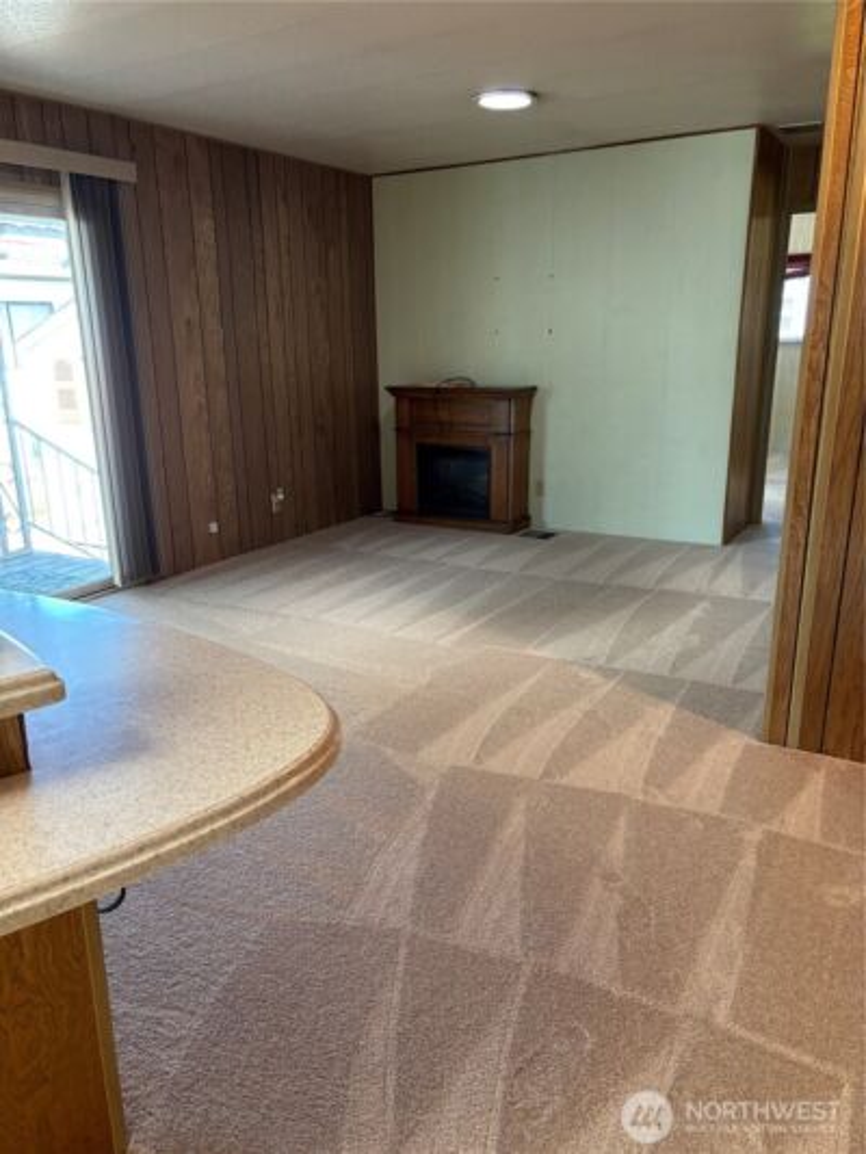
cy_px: 577
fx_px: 867
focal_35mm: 26
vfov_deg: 67.3
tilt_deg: -16.6
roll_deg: -0.1
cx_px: 433
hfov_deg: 53.1
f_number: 1.6
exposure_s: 1/60
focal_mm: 5.96
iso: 250
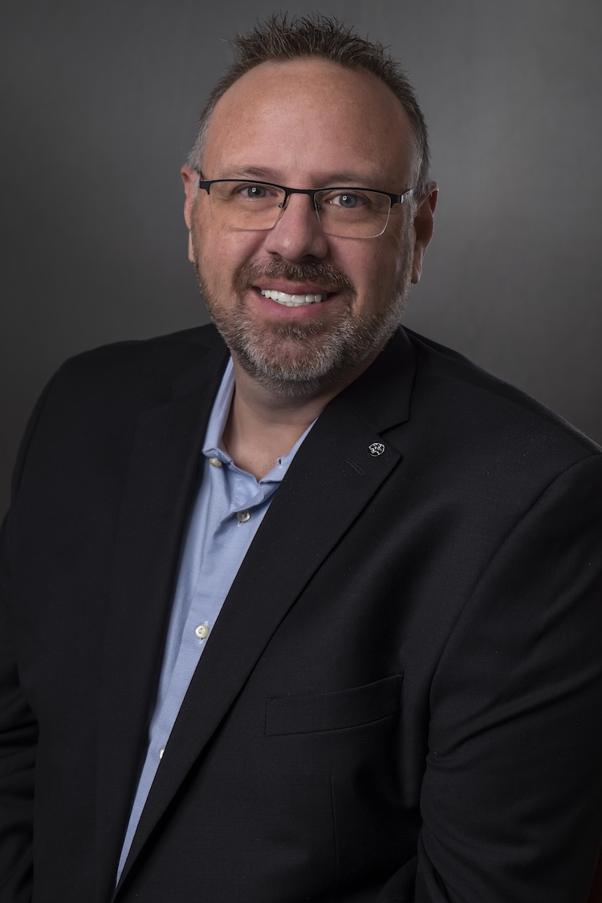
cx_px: 307
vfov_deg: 31.4
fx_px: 1605
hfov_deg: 21.2
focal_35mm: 64
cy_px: 458
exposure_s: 1/200
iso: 100
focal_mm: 60
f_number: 8
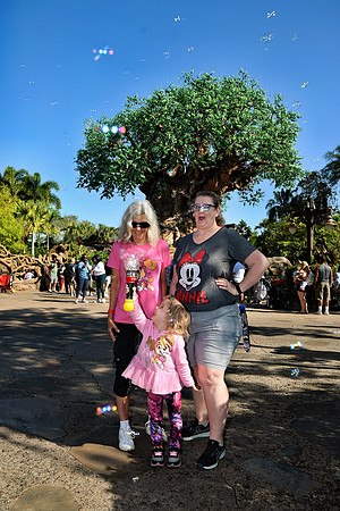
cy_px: 256
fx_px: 382
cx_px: 170
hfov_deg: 47.9
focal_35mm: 27
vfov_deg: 67.4
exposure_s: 1/200
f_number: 7.1
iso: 100
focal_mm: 18
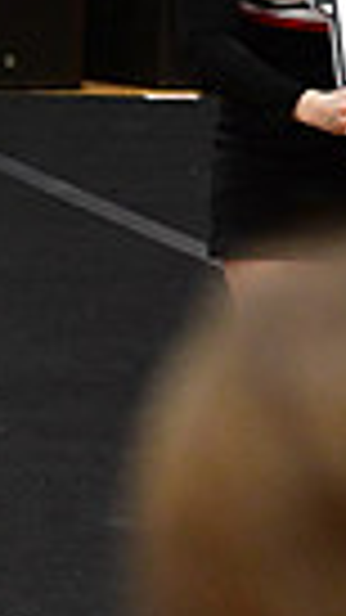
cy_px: -178
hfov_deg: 2.1
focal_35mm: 562
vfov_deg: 3.8
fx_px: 9172
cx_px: -737
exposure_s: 1/500
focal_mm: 85
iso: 4000
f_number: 4
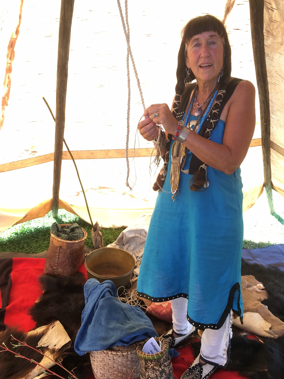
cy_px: 186
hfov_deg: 45.4
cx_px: 144
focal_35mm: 31
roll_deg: -0.7
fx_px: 339
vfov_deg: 58.4
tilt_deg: -20.1
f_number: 2.2
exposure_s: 1/60
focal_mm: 4.15
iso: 32
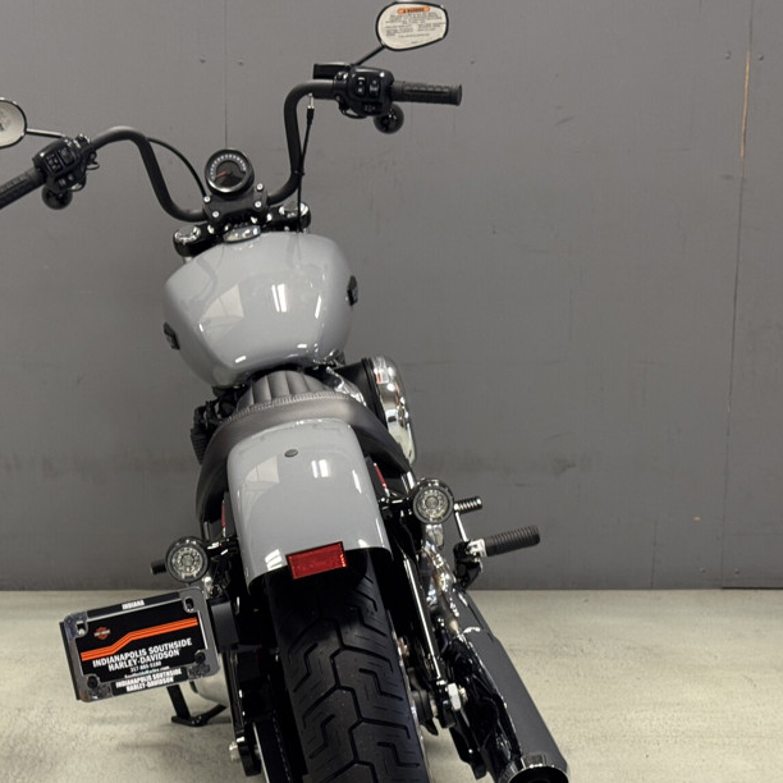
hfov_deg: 23.3
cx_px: 290
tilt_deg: -10.3
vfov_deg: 23.3
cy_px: 484
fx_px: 1894
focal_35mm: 74
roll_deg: -0.5
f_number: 1.78
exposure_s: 1/60
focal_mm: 6.76
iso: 160
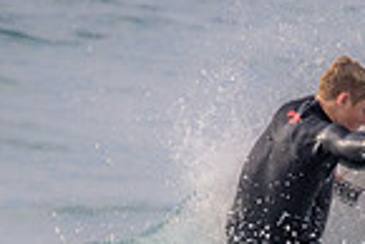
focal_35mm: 2887
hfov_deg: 0.7
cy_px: 331
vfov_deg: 0.5
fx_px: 29300
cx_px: 362
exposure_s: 1/1600
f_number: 11
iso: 1400
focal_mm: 720
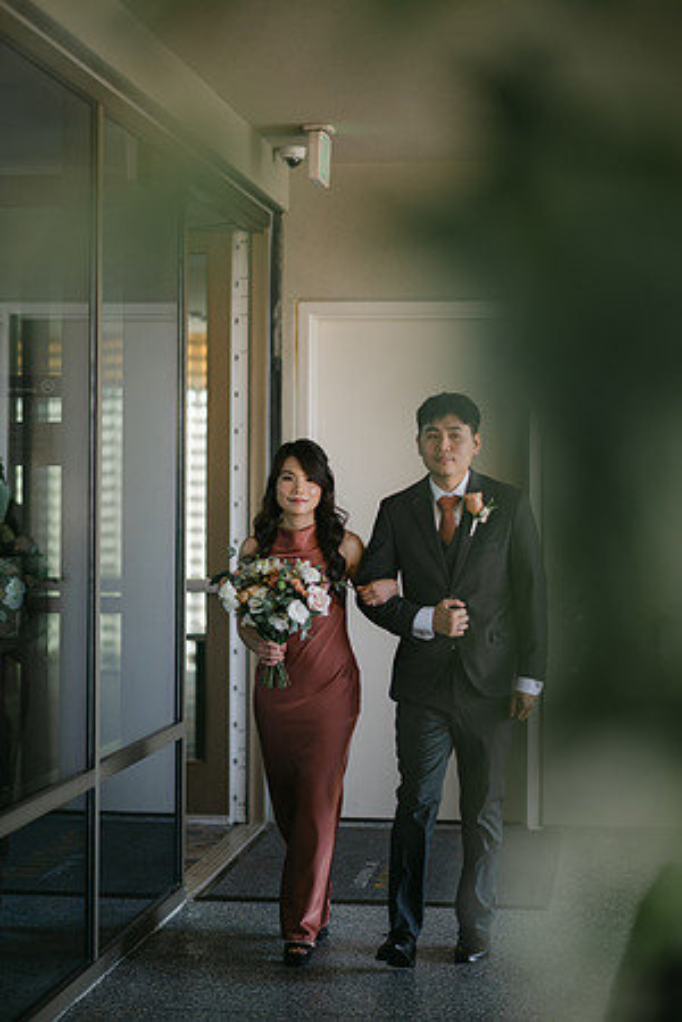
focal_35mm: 85
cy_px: 511
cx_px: 341
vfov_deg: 23.9
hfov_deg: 16.1
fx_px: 2415
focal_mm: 85
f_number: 1.8
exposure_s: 1/250
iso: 140
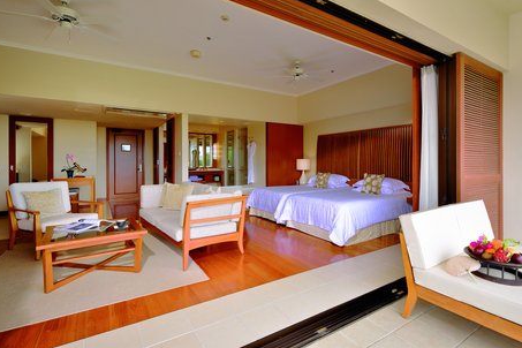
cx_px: 264
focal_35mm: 18
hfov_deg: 90.0
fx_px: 261
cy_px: 165
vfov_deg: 67.3
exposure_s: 1/10
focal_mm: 17
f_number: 14
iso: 100
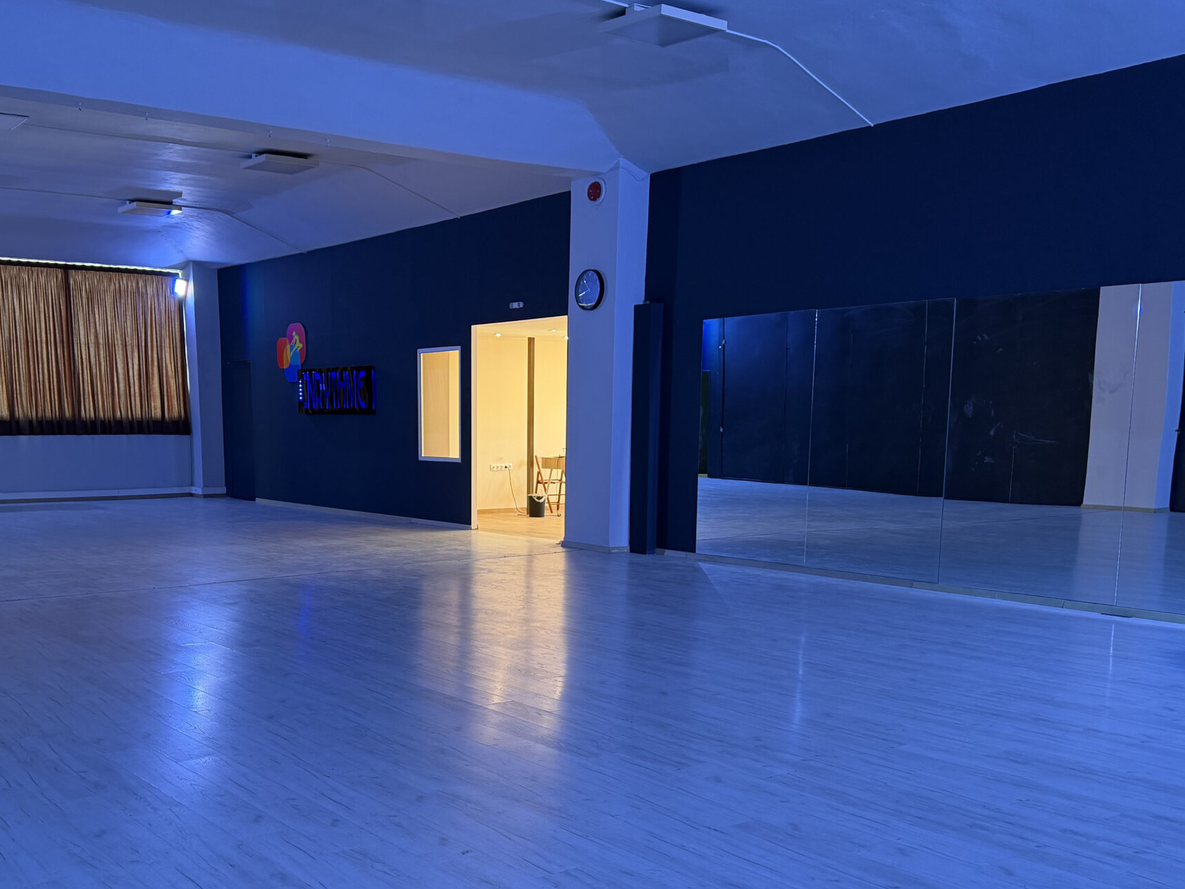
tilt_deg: -9.0
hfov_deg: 51.0
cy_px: 602
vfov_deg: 39.1
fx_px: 1232
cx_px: 464
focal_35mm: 36
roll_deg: +0.4
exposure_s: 1/50
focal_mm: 6.76
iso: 250
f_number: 1.78
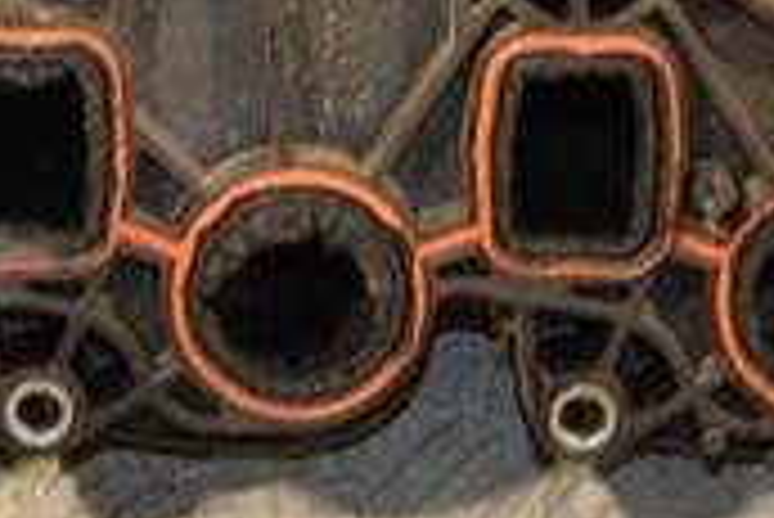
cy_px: -81
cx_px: 117
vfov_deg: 5.3
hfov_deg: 7.9
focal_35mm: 261
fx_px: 5616
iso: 800
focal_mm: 50
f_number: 5
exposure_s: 1/80
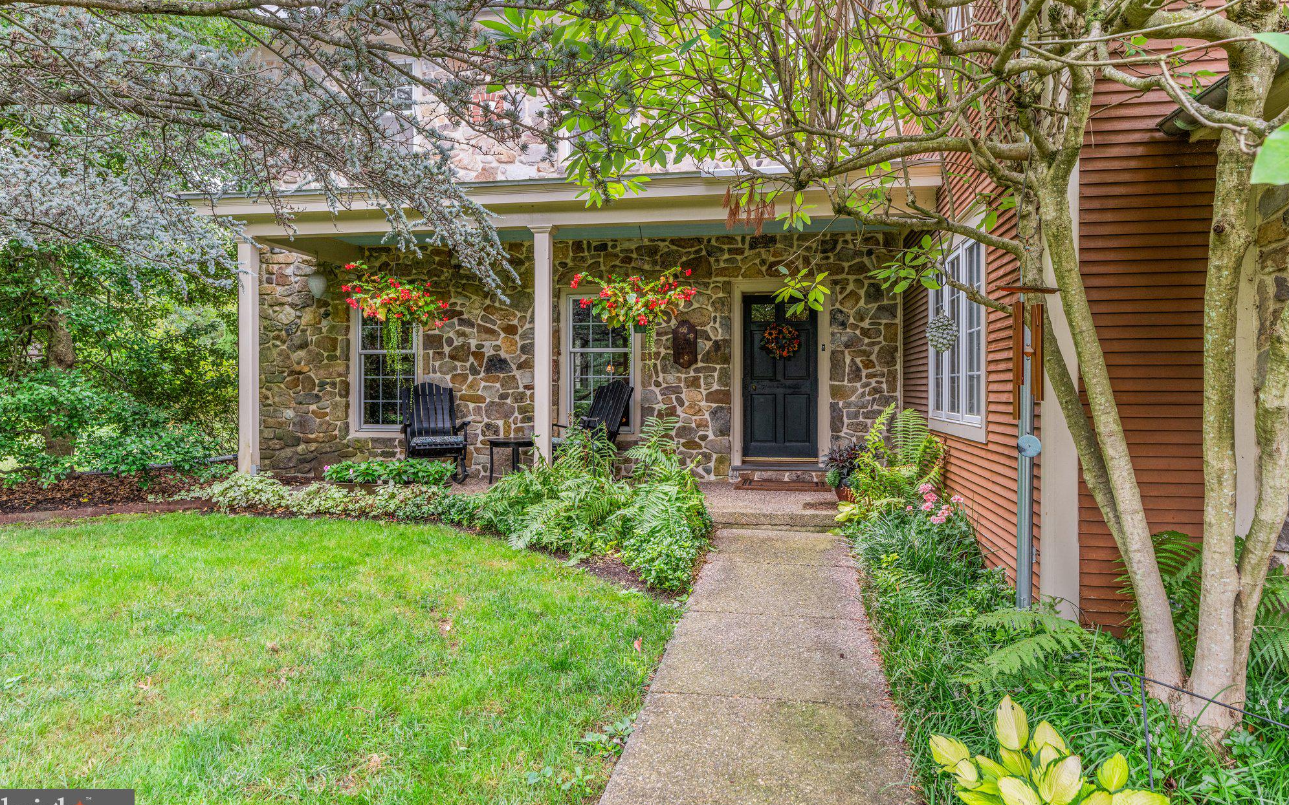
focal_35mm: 22
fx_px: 773
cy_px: 395
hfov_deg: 79.6
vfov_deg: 55.1
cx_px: 654
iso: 320
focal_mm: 21
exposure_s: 1/50
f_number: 7.1
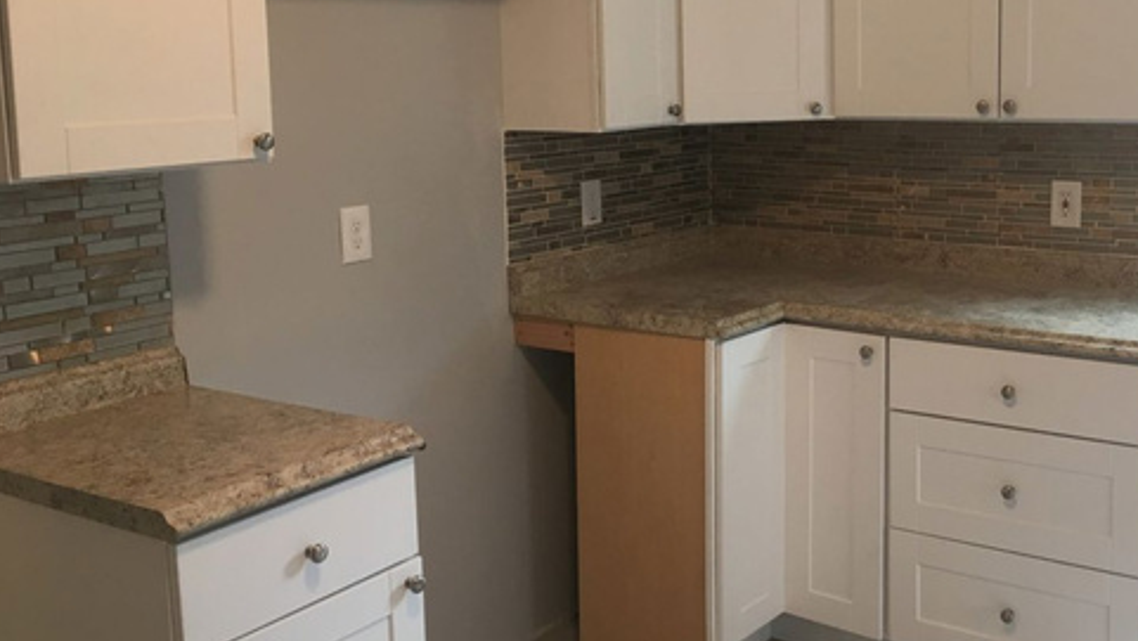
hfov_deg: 47.7
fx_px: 1268
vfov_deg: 28.2
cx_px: 738
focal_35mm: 42
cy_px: 227
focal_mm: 4.15
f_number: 2.2
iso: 100
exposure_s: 1/33
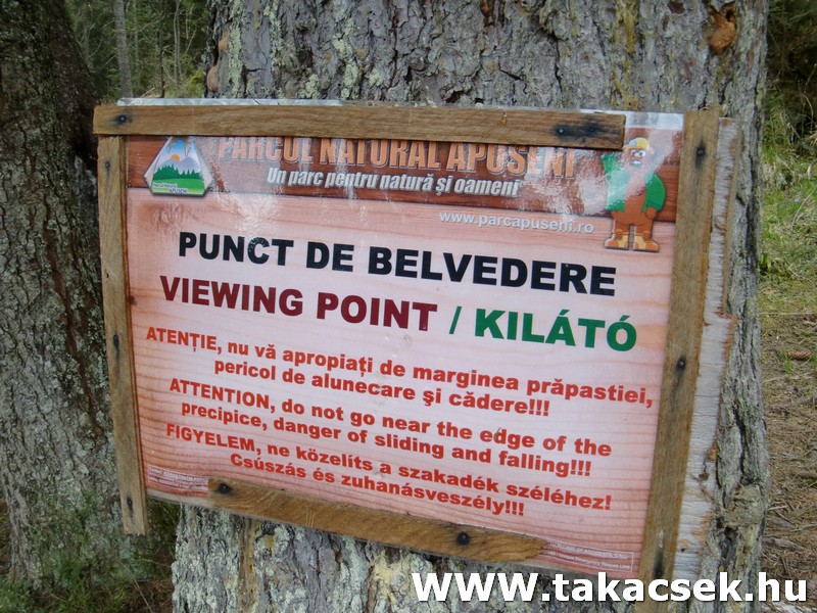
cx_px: 408
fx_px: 897
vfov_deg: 37.7
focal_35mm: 38
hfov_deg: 49.0
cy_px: 306
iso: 64
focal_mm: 6.66
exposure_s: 1/80
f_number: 3.9
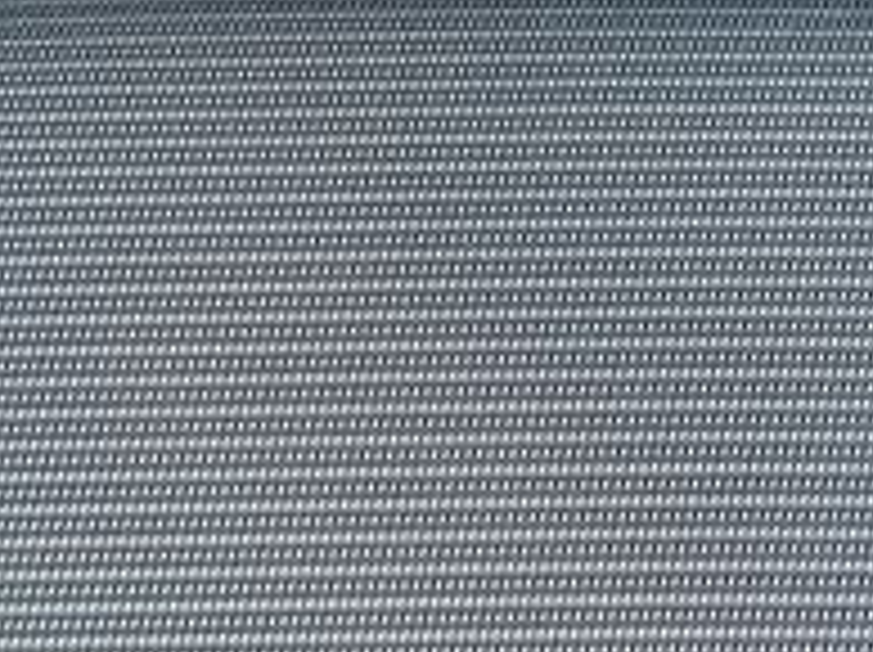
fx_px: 3199
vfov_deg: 10.0
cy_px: -971
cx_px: 1980
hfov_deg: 12.7
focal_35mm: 127
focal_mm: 6.86
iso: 160
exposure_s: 1/121
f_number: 1.78
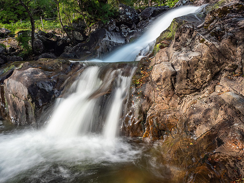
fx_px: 209
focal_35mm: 30
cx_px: 93
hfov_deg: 59.8
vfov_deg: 47.1
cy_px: 77
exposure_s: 1
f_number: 7.1
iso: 200
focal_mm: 12
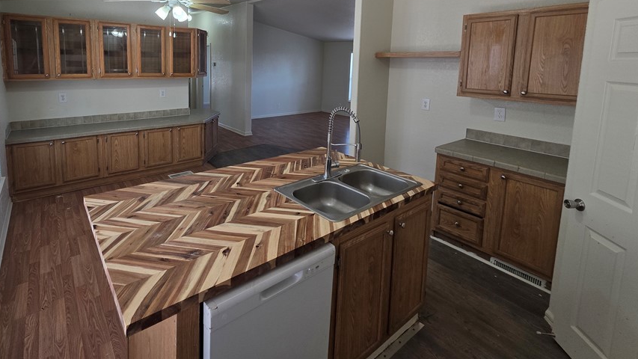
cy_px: 96
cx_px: 265
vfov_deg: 60.9
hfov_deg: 95.0
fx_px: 288
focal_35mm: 17
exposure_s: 1/120
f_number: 1.9
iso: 80
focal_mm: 2.2
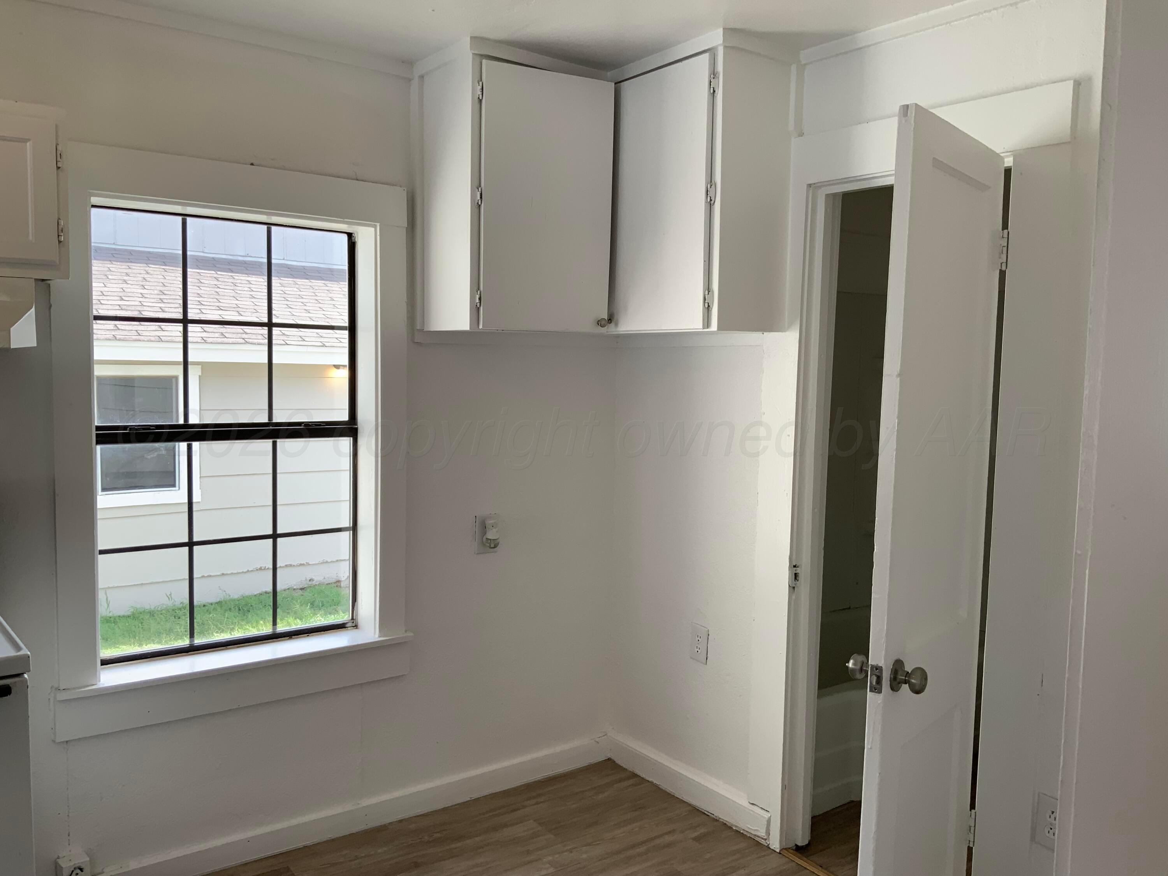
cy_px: 438
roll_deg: -1.2
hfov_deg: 61.7
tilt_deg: -3.4
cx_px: 584
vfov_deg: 48.2
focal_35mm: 29
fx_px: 979
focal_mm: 3
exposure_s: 1/139
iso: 16
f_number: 1.8
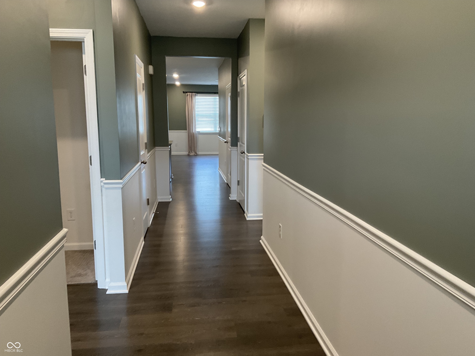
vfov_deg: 48.2
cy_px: 178
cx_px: 238
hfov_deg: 61.7
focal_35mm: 29
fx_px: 398
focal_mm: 3
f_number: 1.8
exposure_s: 1/60
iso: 160
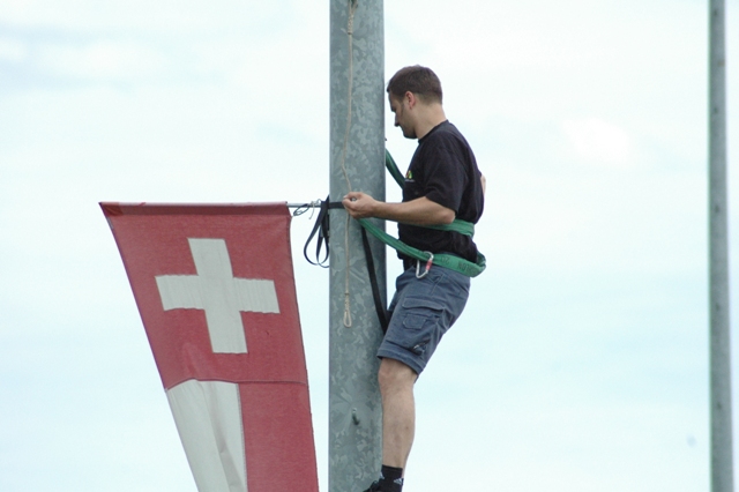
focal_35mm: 450
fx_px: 9232
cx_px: 370
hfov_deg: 4.6
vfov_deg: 3.1
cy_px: 246
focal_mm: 300
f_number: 6.3
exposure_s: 1/2500
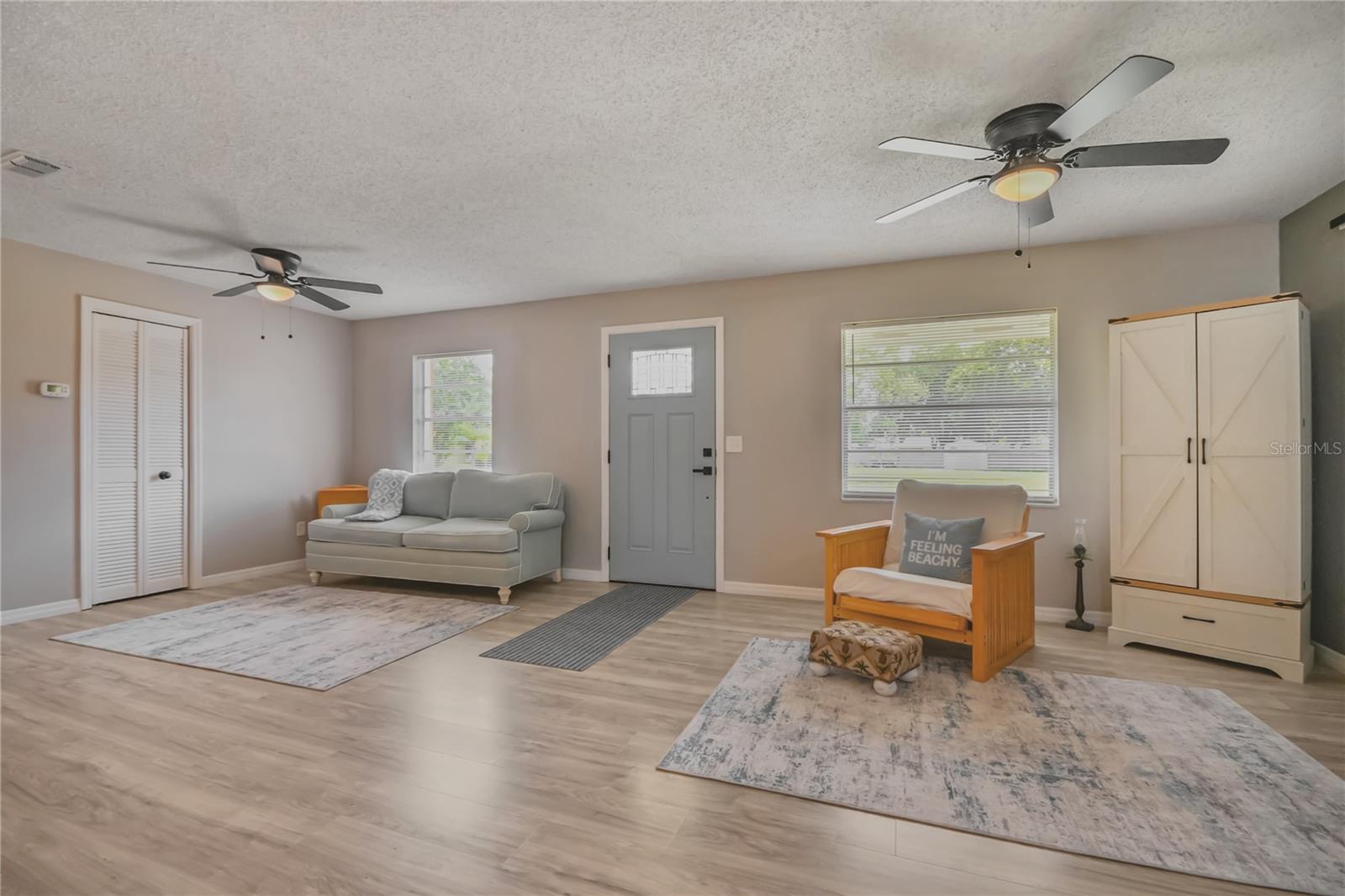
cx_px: 672
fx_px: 560
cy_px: 448
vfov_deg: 77.3
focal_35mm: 15
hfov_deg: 100.4
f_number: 8
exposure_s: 1/250
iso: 1000
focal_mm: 10
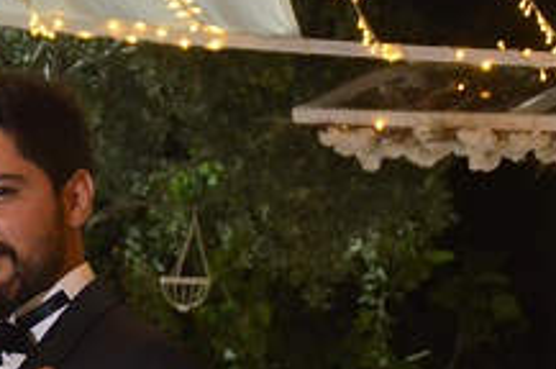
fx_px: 2560
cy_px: 347
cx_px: -13
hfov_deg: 12.2
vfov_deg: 8.2
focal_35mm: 166
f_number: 4.8
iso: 3200
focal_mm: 48
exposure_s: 1/60
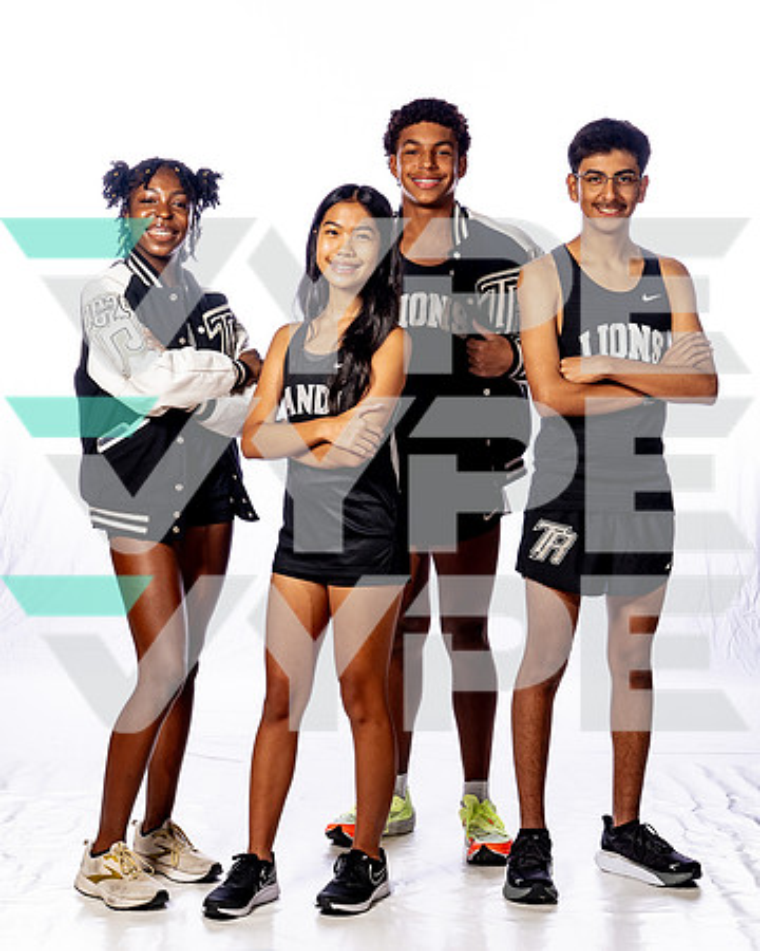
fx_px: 2137
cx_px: 429
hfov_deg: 20.2
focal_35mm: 76
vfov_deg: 25.1
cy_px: 476
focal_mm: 54
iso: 250
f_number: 7.1
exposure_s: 1/250
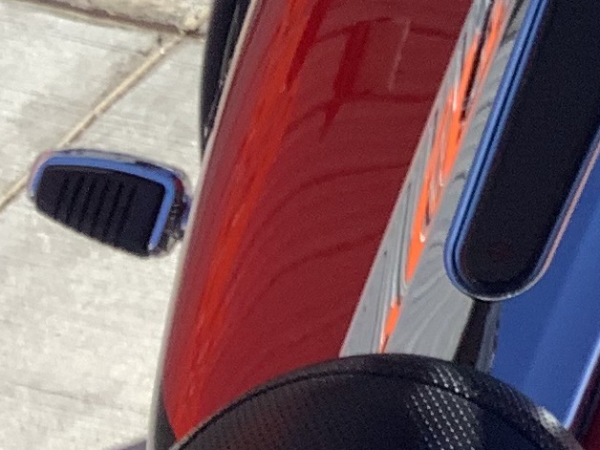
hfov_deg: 11.8
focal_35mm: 161
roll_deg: -1.4
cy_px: -395
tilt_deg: -23.0
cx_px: 840
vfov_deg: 8.8
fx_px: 2791
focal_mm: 3.3
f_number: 2.4
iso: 25
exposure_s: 1/876
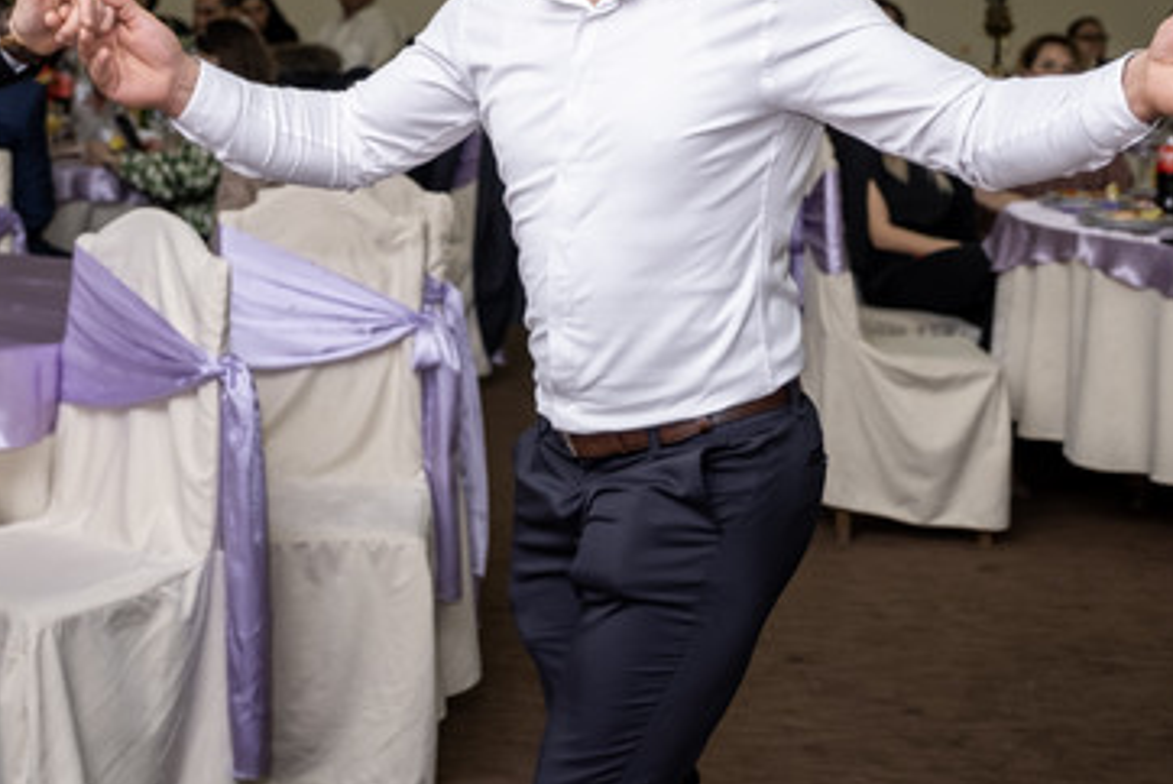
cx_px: 493
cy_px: 102
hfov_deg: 24.4
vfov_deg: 16.3
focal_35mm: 83
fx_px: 2707
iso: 1000
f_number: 2.8
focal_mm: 31.1
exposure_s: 1/160
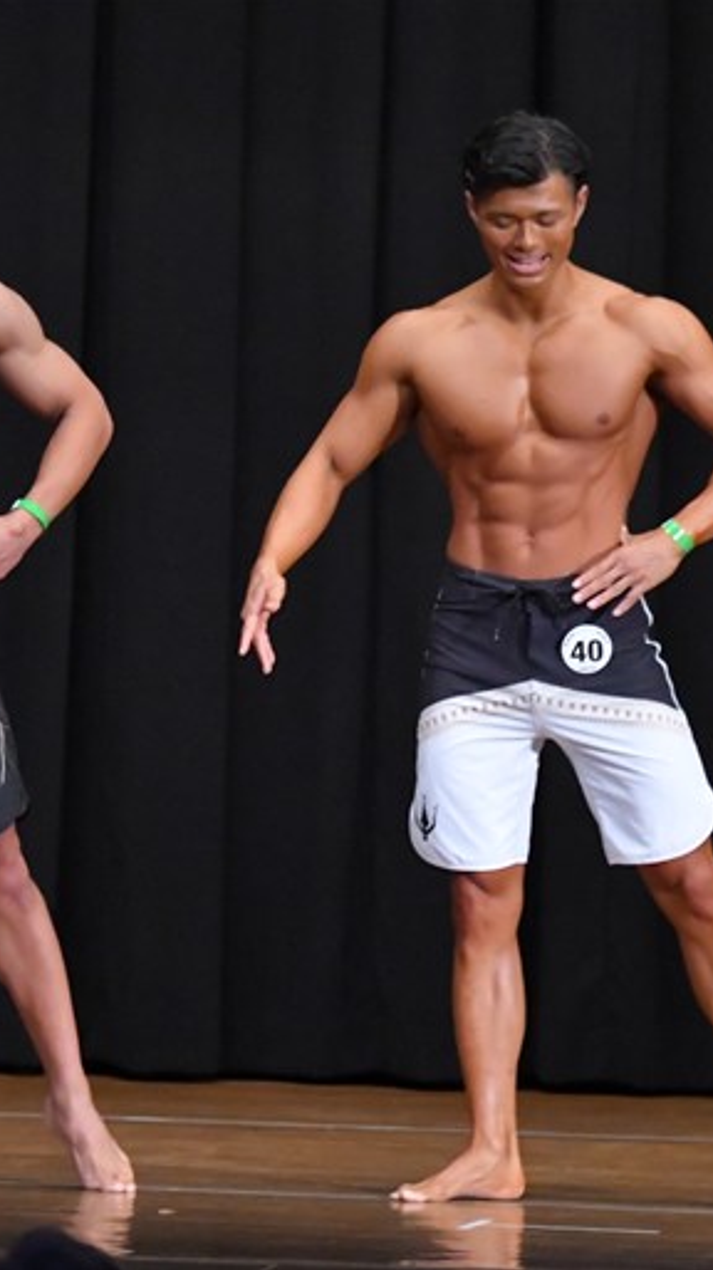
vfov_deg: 6.1
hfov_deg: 3.4
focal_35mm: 356
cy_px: 634
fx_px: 11983
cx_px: -150
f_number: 5.6
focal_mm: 150
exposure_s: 1/400
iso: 8000
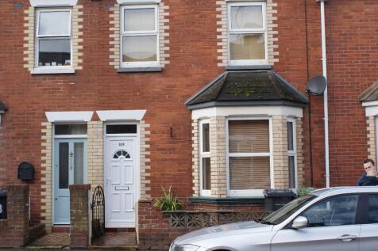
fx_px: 472
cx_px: 189
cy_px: 126
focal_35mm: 45
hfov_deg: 43.6
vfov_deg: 29.8
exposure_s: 1/80
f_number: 9
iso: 100
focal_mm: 30
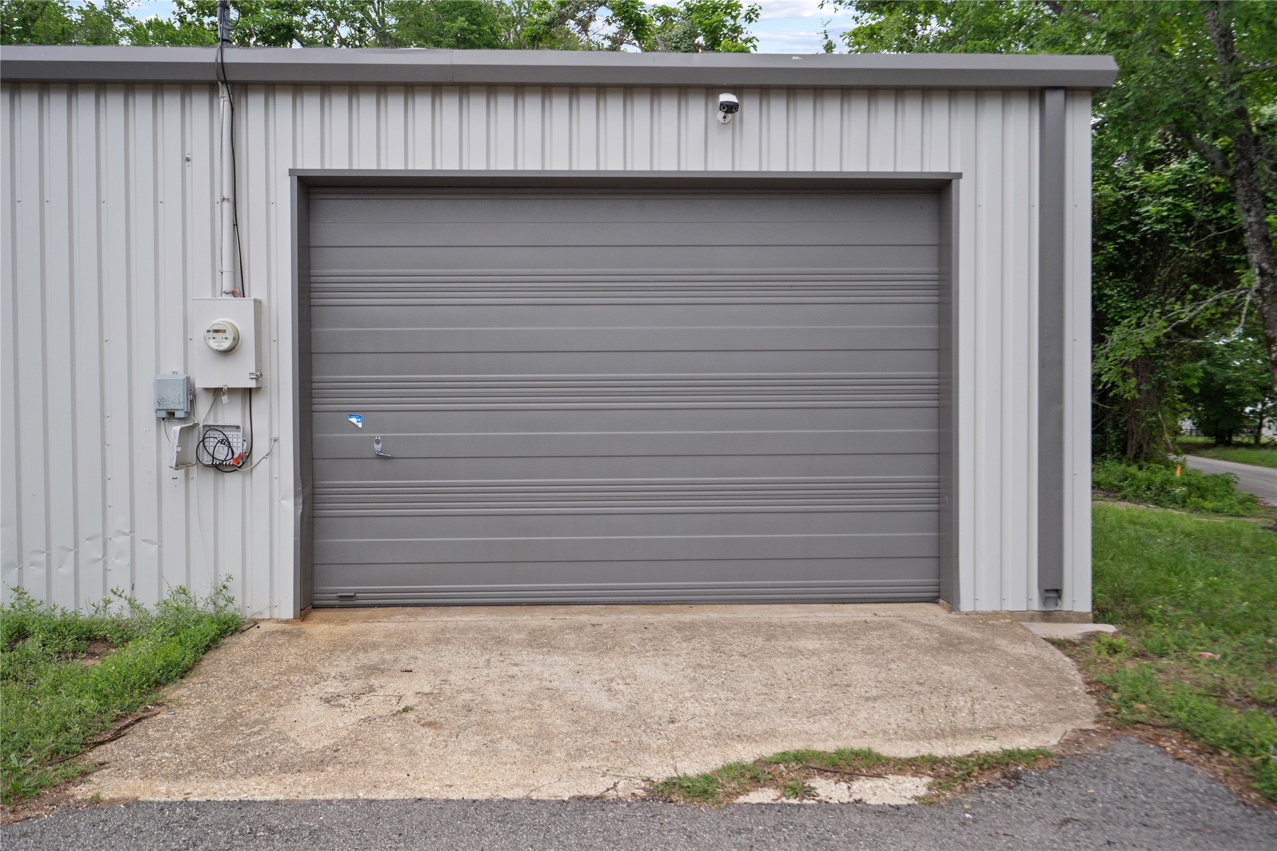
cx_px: 638
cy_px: 426
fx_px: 1064
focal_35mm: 30
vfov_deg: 43.6
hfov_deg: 61.9
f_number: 7.1
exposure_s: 1/200
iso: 800
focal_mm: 30
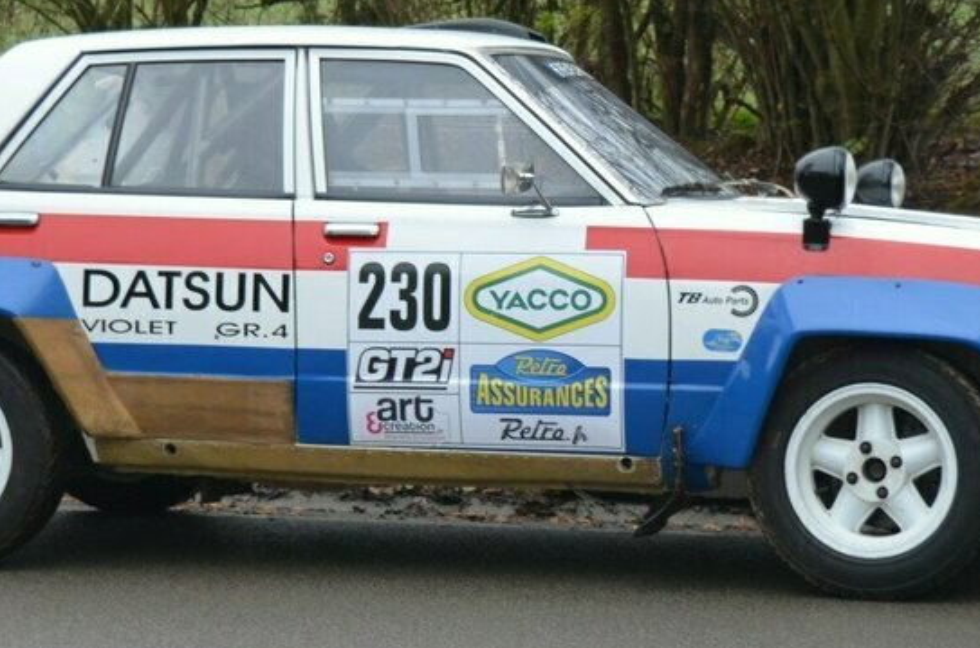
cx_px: 444
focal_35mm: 116
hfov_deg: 17.7
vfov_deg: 11.7
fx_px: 3152
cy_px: 295
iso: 320
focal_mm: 35
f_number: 5.6
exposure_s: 1/125
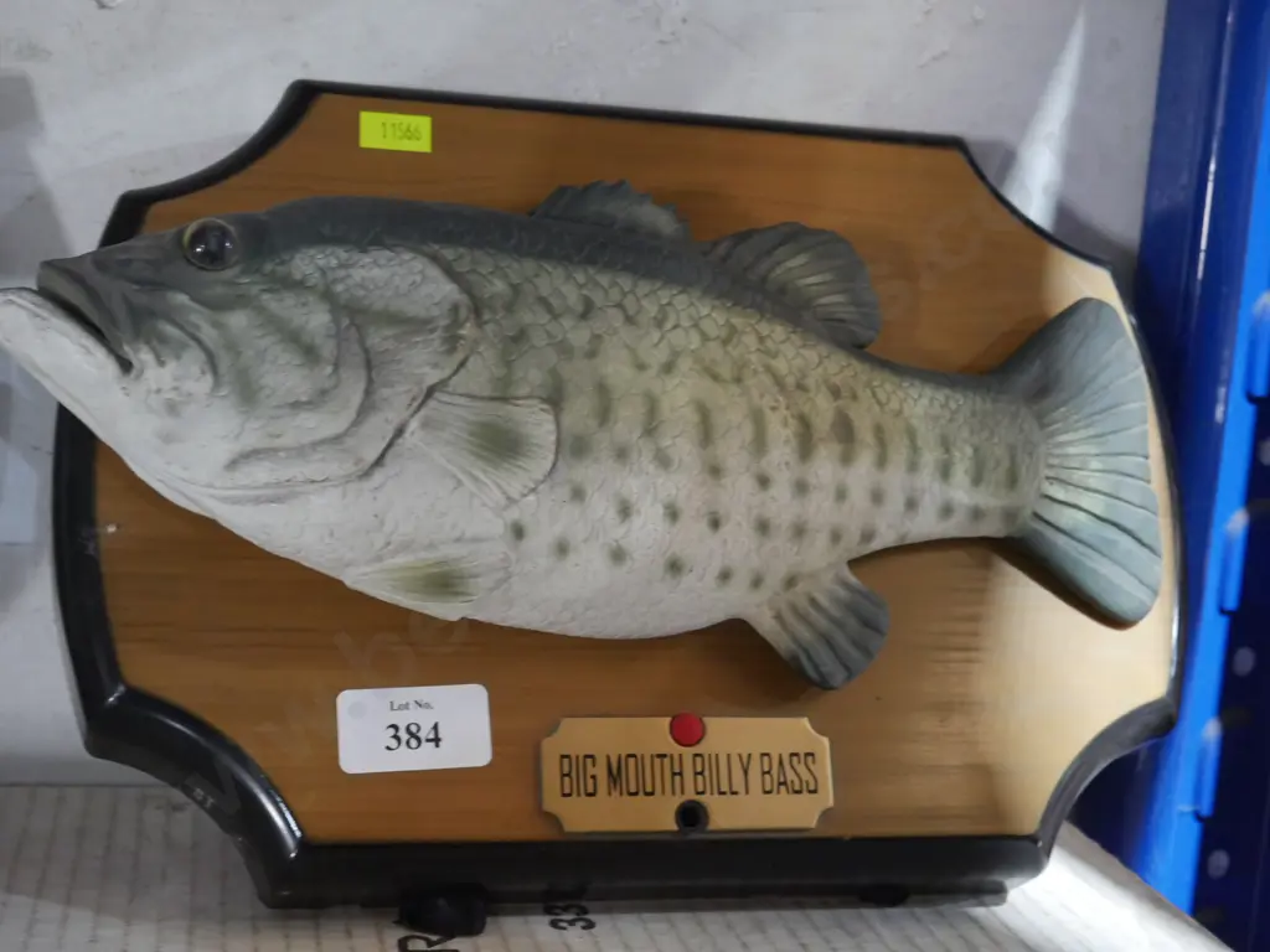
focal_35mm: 48
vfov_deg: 30.3
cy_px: 476
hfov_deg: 39.7
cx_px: 635
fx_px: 1761
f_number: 5.2
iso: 3200
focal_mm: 24
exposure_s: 1/50
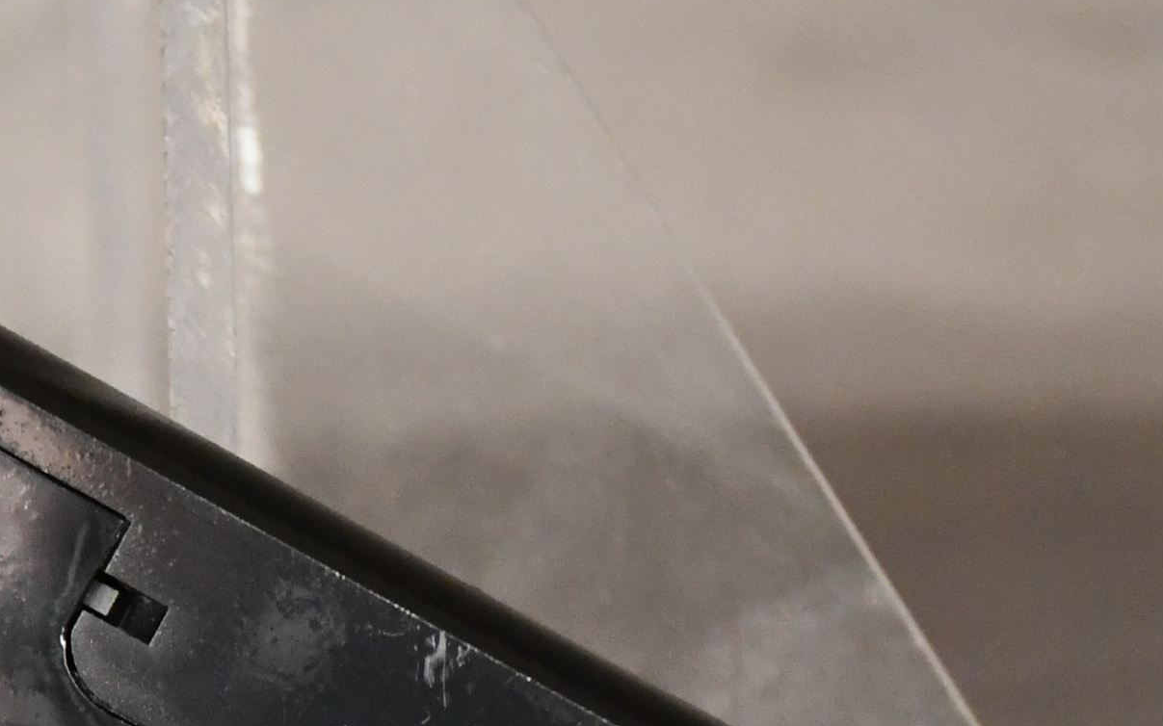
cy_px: 1036
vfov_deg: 4.0
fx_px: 10395
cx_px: 98
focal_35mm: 328
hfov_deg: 6.4
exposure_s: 1/200
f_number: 5.3
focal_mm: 62
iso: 3200
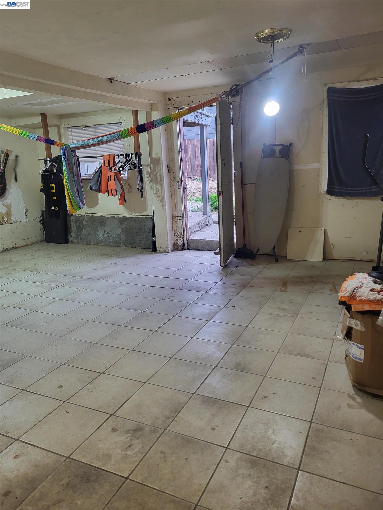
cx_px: 192
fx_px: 384
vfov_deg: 67.3
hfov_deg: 53.1
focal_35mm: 26
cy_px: 255
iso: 200
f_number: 1.8
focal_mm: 5.4
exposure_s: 1/120
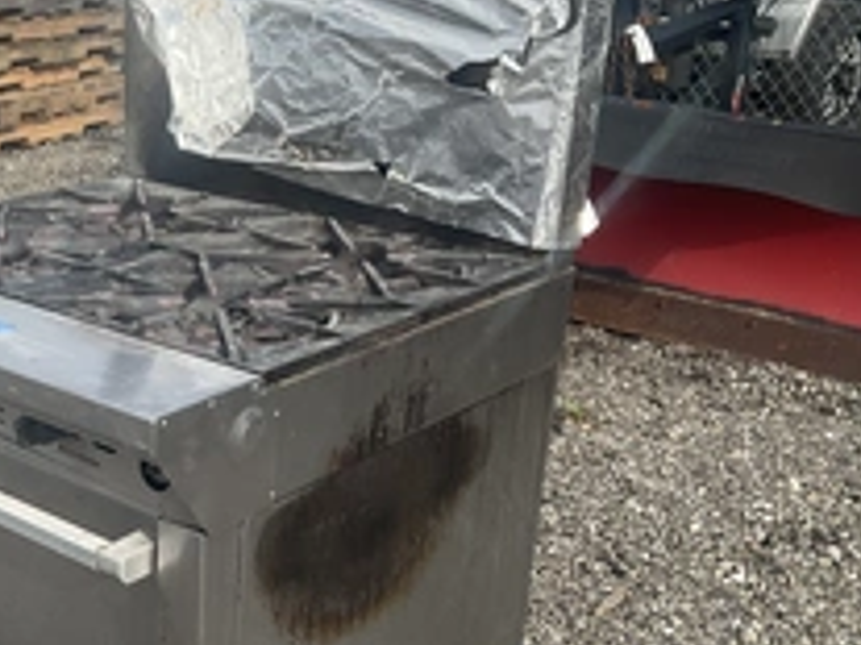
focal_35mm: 56
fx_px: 1392
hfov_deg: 33.1
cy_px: 416
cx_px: 141
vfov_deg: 26.0
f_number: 1.8
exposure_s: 1/1098
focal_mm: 3
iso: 25
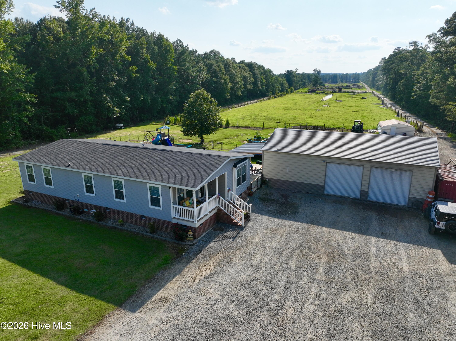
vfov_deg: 56.8
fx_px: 316
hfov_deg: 71.6
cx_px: 228
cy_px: 170
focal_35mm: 24
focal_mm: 12.29
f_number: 2.8
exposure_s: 1/5000
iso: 340
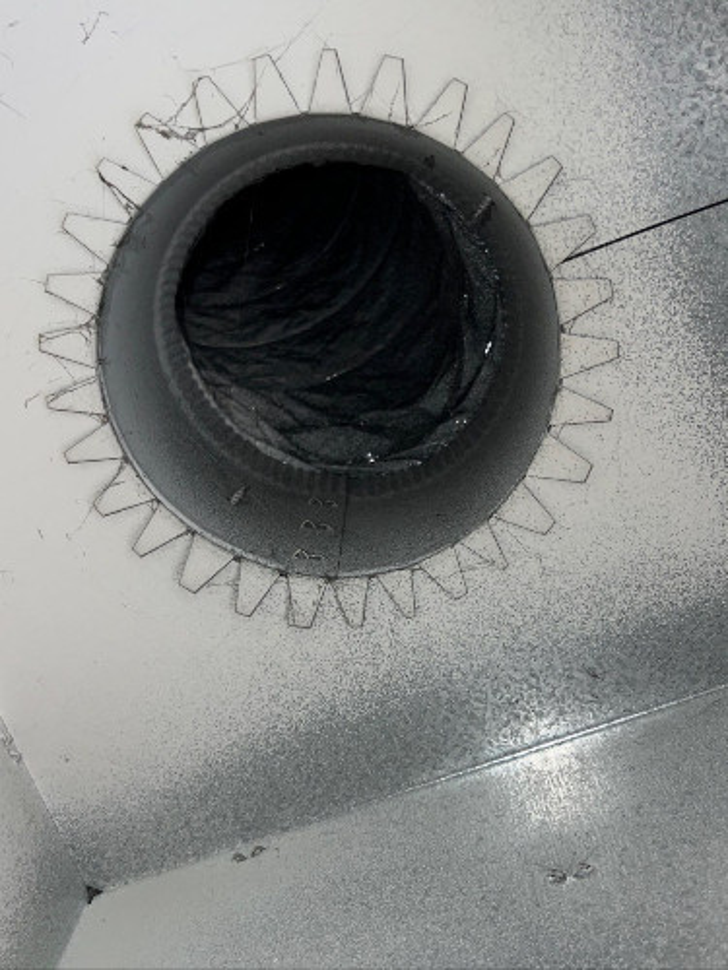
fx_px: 813
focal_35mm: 29
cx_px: 364
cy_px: 485
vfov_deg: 61.7
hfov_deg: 48.2
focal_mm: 4
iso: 20
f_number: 1.8
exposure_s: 1/695
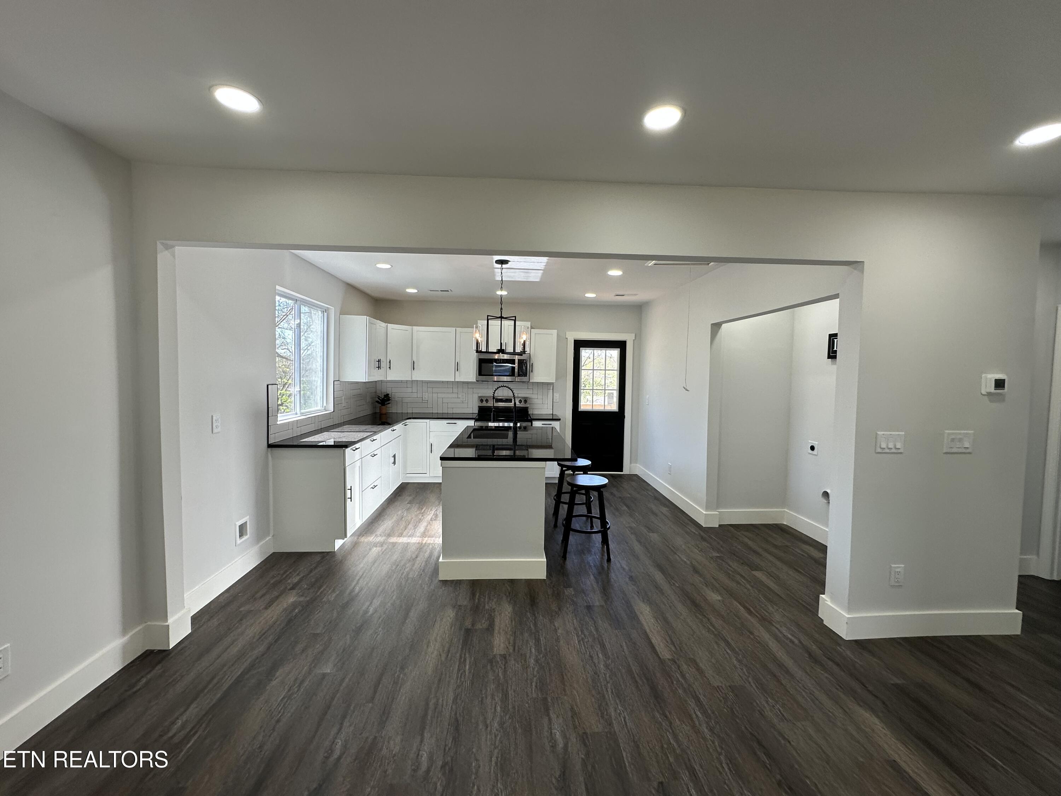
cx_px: 530
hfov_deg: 102.1
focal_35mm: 14
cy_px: 398
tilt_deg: -3.2
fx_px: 429
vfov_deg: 85.7
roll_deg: -0.5
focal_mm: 2.22
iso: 64
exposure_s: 1/120
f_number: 2.2
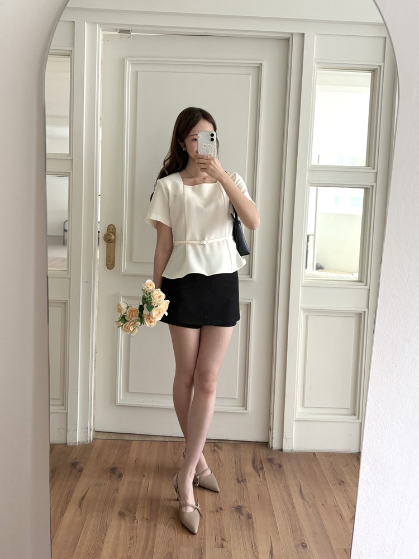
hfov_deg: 53.1
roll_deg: -2.6
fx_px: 420
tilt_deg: -16.1
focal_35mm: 26
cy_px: 280
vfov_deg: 67.3
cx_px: 210
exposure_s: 1/76
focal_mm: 5.96
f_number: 1.6
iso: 125
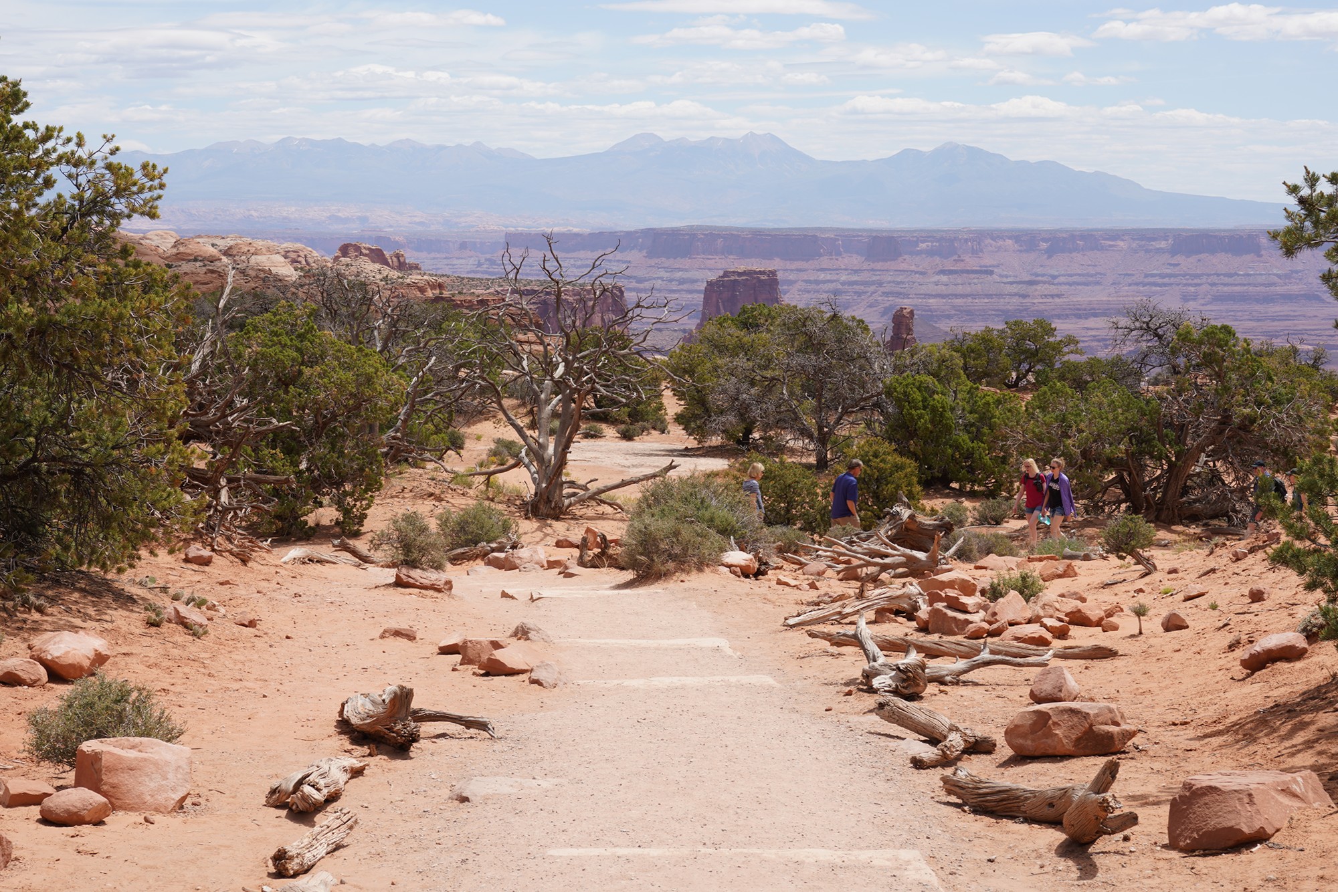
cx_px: 669
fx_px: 2230
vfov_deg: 22.6
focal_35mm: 60
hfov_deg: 33.4
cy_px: 446
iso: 100
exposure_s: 1/100
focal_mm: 60
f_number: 14
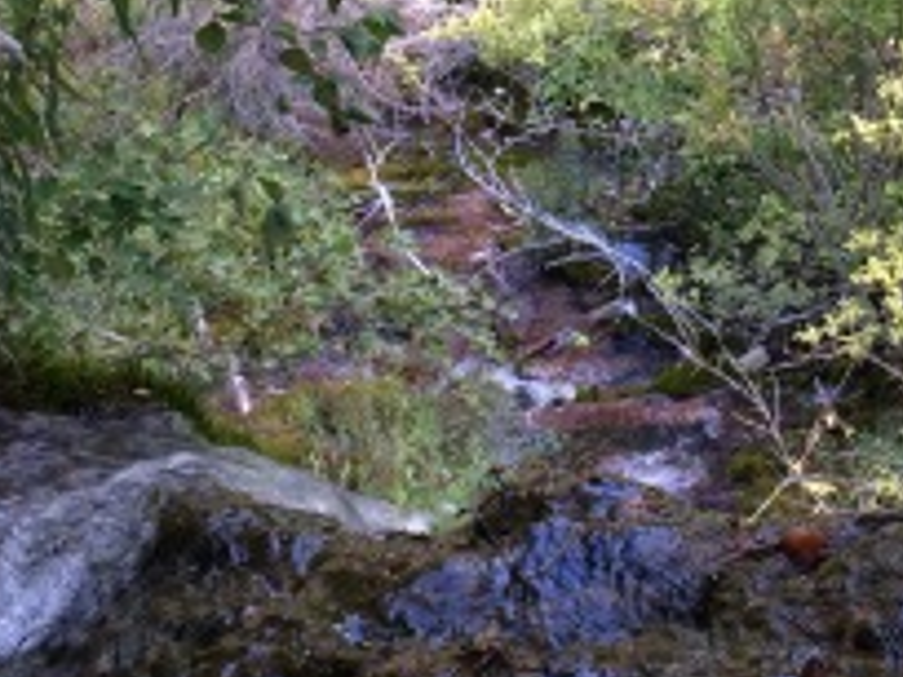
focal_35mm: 91
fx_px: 2374
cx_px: 717
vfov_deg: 15.7
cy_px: -102
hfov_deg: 21.3
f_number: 2.2
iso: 40
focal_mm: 4.15
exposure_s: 1/60
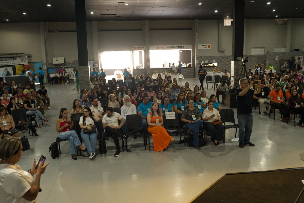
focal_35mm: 35
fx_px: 296
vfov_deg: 37.9
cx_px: 152
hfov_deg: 54.4
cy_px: 102
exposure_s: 1/100
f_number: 4
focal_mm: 35
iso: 3200
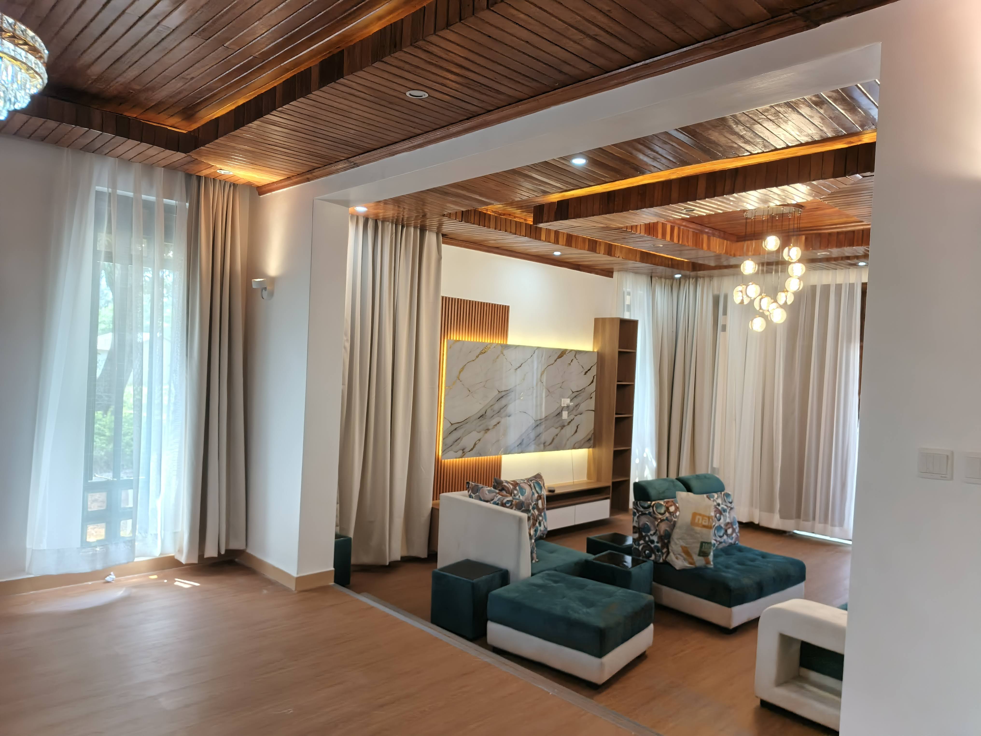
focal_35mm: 23
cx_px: 490
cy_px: 368
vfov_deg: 58.9
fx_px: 652
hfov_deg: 73.9
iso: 238
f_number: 1.8
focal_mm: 5.56
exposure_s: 1/100
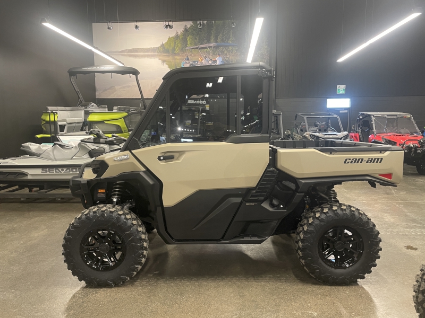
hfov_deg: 67.3
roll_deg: +0.3
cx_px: 212
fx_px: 319
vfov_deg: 53.1
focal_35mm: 26
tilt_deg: -5.1
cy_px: 159
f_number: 1.6
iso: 200
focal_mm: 4.2
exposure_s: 1/60
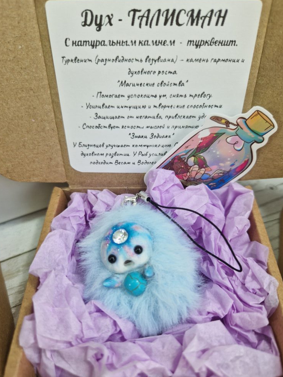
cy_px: 195
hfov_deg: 56.8
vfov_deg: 71.6
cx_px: 138
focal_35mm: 24
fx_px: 262
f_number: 1.8
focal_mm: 5.4
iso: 50
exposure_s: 1/100
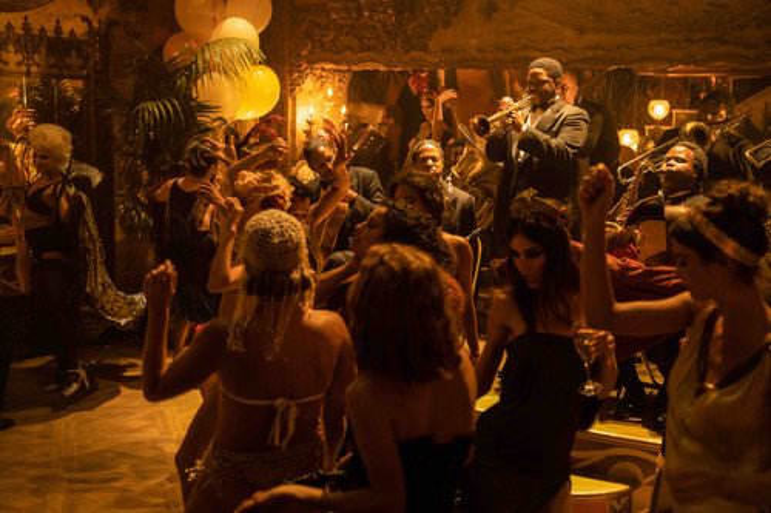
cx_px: 386
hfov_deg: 39.6
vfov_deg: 27.0
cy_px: 256
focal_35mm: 50
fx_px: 1070
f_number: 3.2
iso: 800
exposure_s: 1/320
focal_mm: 50
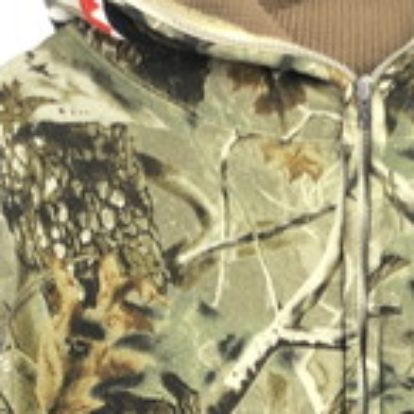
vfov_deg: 12.4
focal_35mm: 136
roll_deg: -0.6
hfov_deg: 12.7
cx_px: 366
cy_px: 536
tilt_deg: -23.4
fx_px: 1840
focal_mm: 4
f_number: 1.8
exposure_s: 1/33
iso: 25
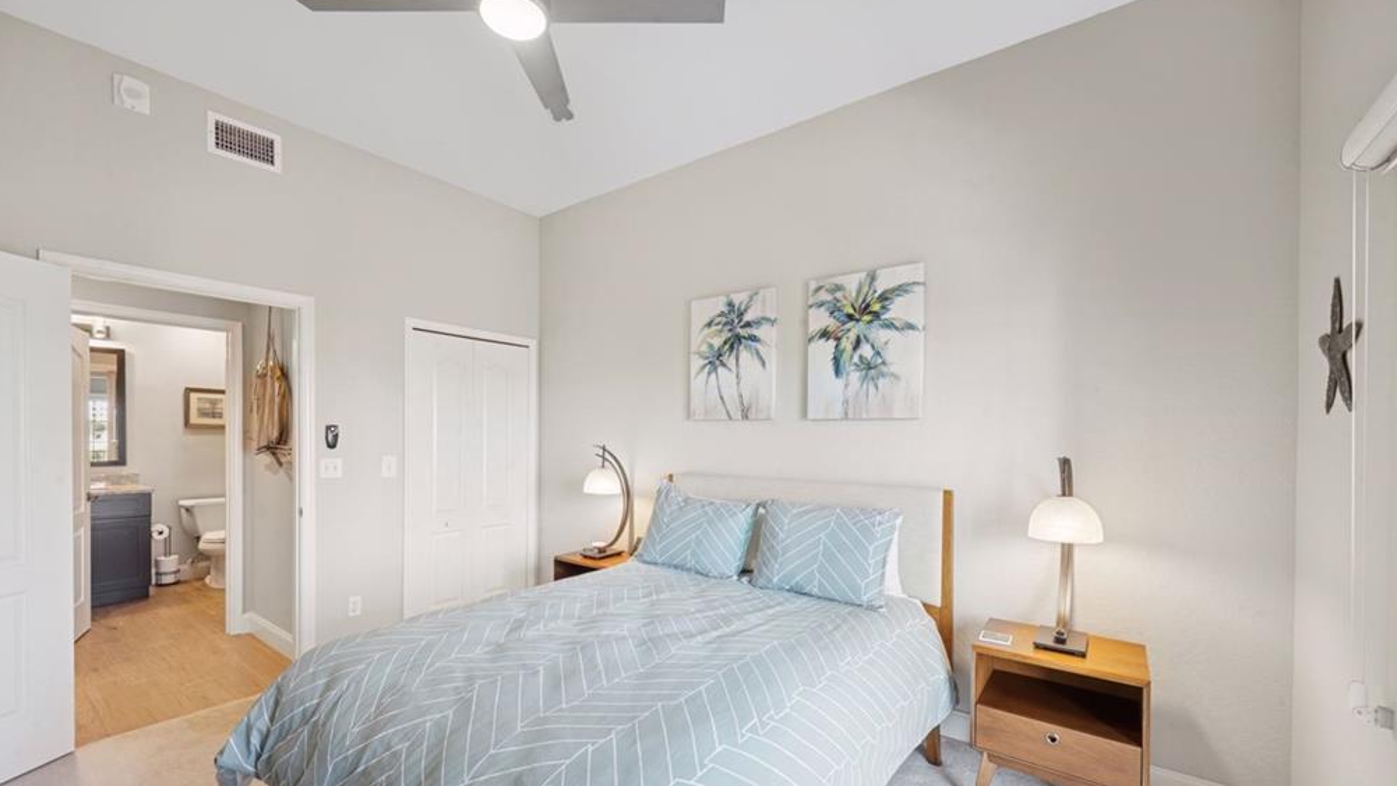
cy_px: 447
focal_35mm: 15
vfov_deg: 70.2
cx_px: 694
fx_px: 556
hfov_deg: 103.0
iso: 400
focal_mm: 14
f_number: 13
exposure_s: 1/13
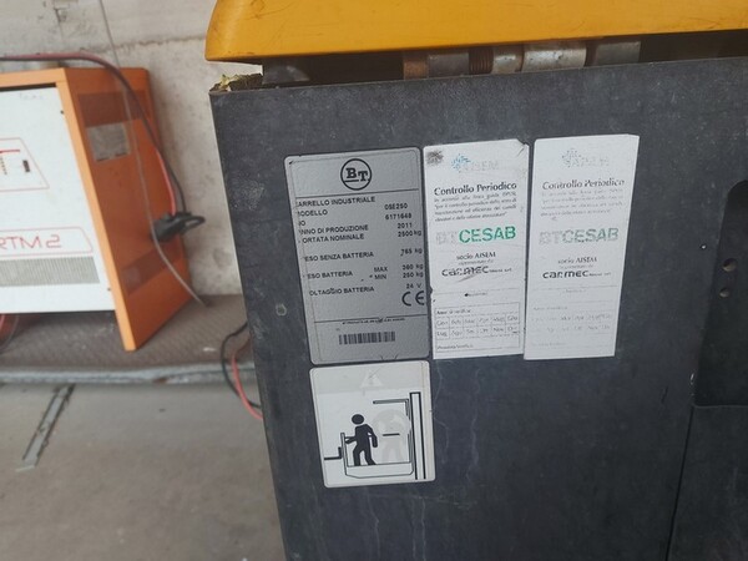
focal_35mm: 24
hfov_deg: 71.6
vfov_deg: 56.8
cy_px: 280
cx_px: 374
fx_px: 519
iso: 125
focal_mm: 5.23
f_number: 1.8
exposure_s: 1/50
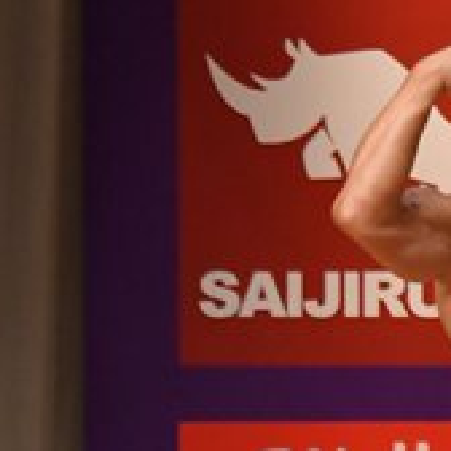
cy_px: 558
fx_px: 16450
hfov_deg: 1.6
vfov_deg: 1.6
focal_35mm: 1116
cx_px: 858
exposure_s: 1/400
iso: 4500
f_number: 5.6
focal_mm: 190
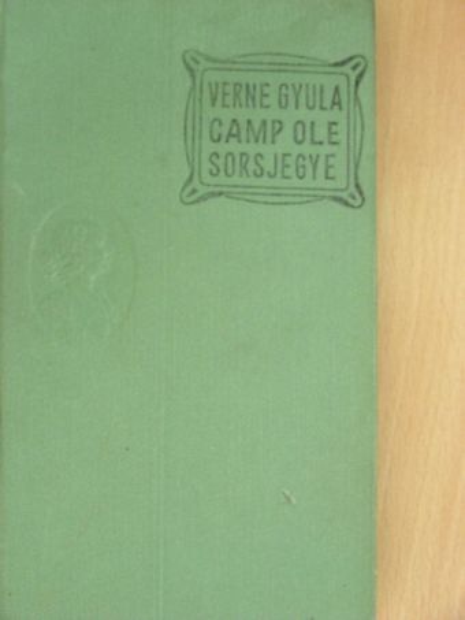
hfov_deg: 18.7
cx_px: 232
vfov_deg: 24.7
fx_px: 1414
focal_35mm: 79
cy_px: 310
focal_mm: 13.2
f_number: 3.5
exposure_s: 1/10.4
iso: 200
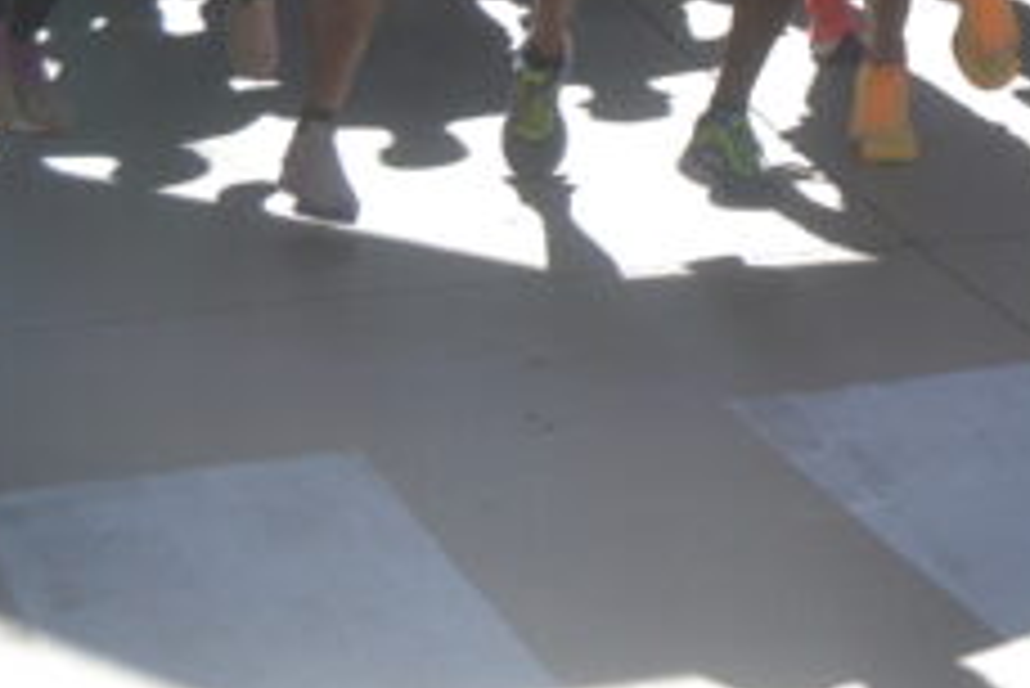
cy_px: -454
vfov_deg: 8.6
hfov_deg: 12.5
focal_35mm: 156
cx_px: 1597
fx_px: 4457
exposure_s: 1/1250
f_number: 5.6
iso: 400
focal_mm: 31
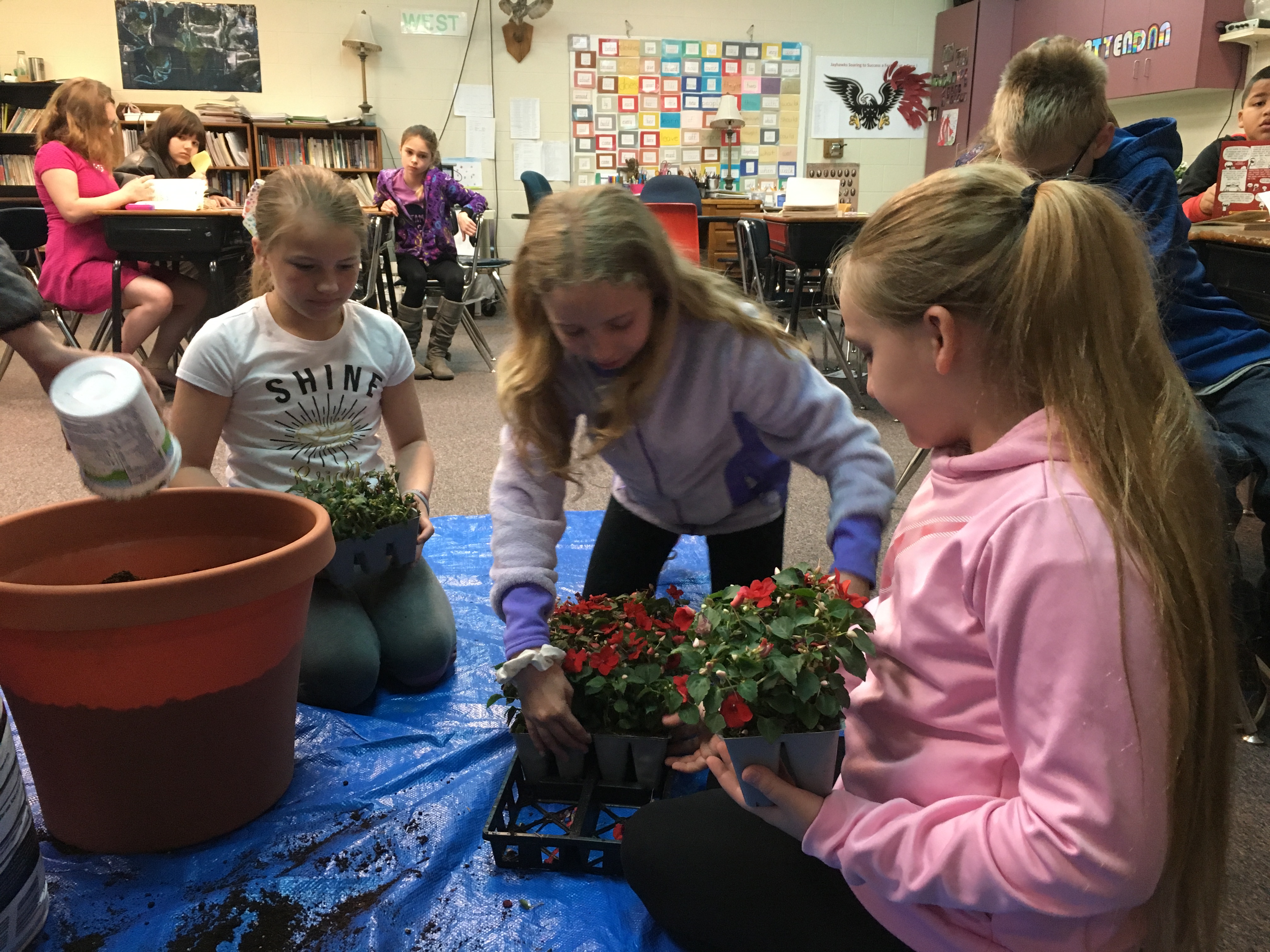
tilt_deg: -13.7
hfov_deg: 61.7
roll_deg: -1.2
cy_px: 476
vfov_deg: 48.2
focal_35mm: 29
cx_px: 635
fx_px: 1064
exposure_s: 1/30
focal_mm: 4.15
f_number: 2.2
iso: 160
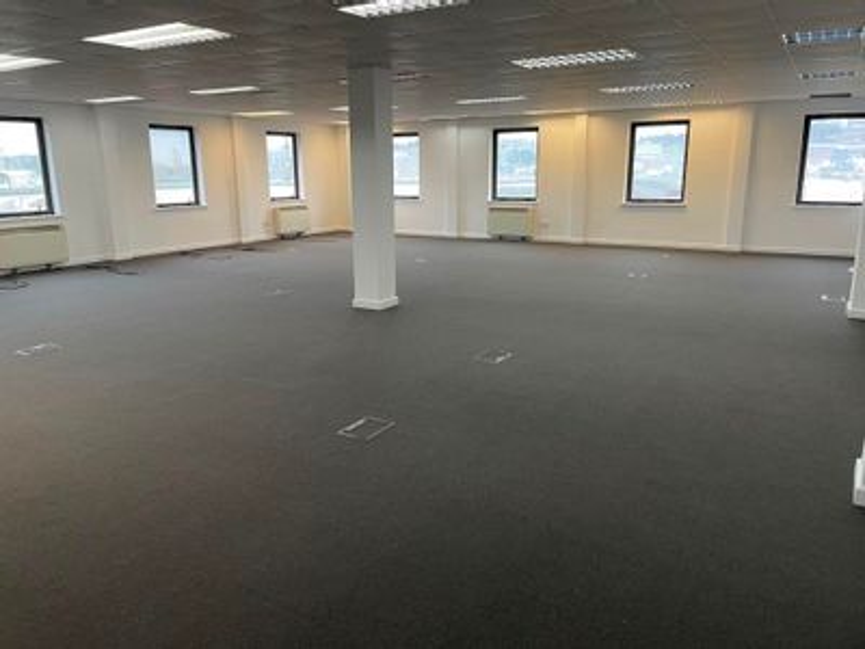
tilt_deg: -12.7
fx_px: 650
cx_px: 432
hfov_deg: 67.3
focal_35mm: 26
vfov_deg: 53.1
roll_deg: +0.4
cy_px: 324
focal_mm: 4.2
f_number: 1.6
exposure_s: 1/50
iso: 160
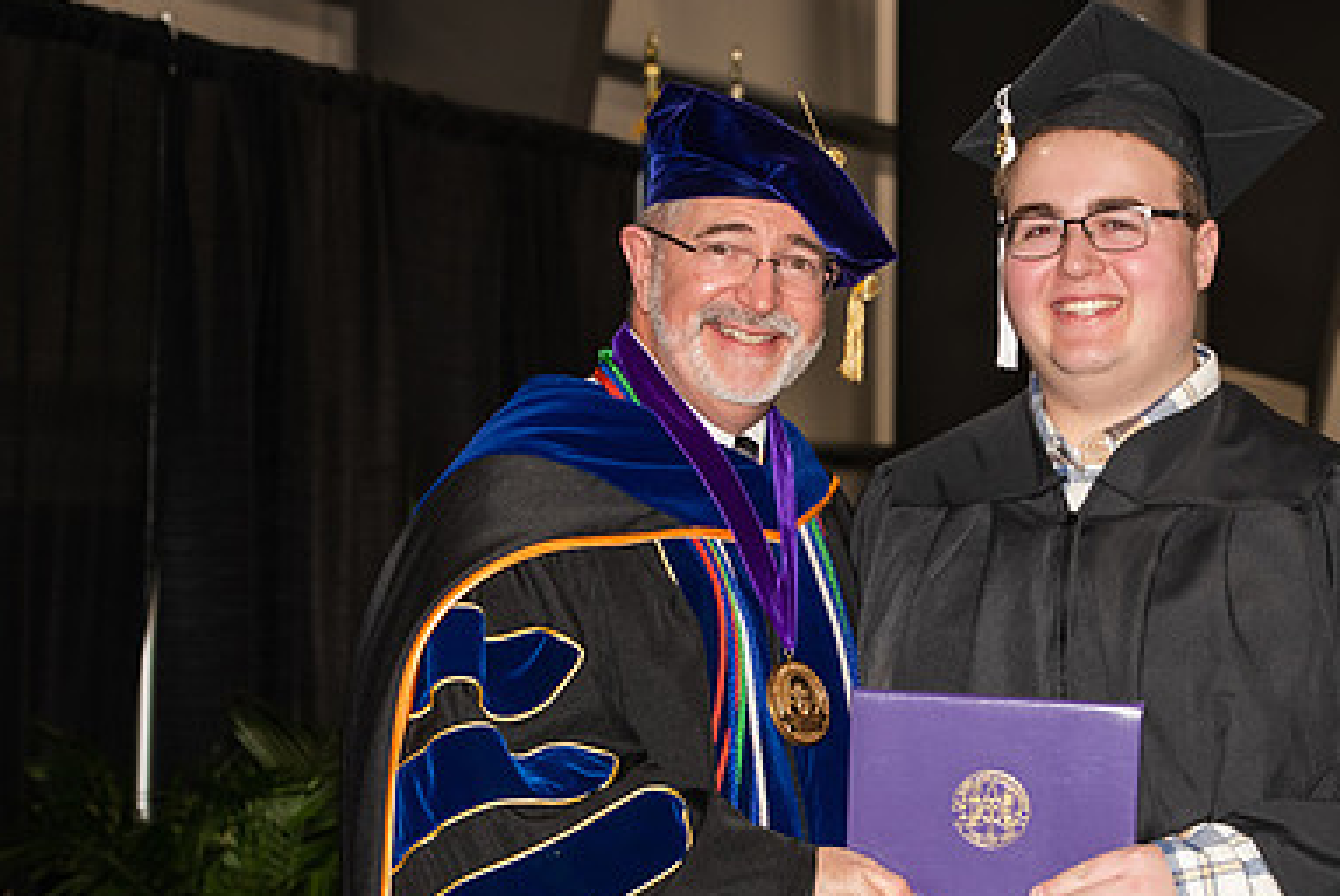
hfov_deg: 19.2
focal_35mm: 106
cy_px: 586
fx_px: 3948
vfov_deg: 12.9
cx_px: 899
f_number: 5.6
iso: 1000
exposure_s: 1/200
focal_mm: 70
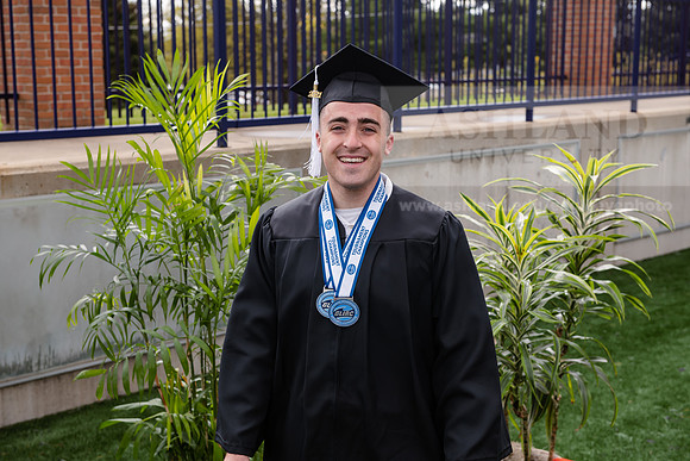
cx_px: 345
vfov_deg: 23.4
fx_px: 1112
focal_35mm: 58
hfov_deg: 34.5
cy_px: 230
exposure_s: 1/200
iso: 250
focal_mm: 58
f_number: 5.6
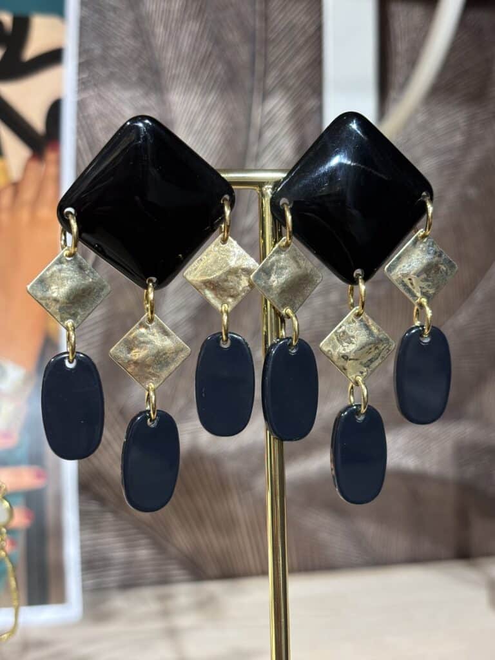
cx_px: 248
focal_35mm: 52
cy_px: 330
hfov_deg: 28.0
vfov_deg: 36.8
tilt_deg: -1.0
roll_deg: +0.6
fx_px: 991
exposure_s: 1/50
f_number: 1.6
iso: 64
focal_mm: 5.96
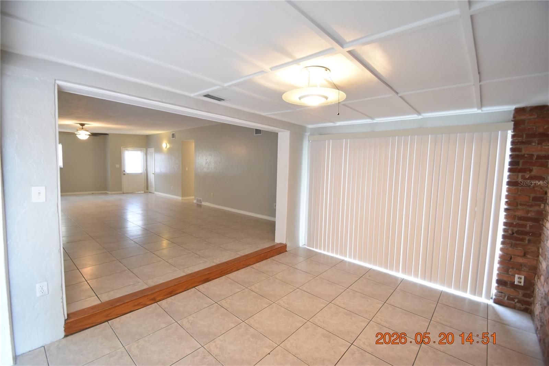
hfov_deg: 100.4
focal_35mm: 15
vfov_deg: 77.3
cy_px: 183
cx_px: 274
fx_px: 229
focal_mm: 10
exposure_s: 1/45
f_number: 3.5
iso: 800
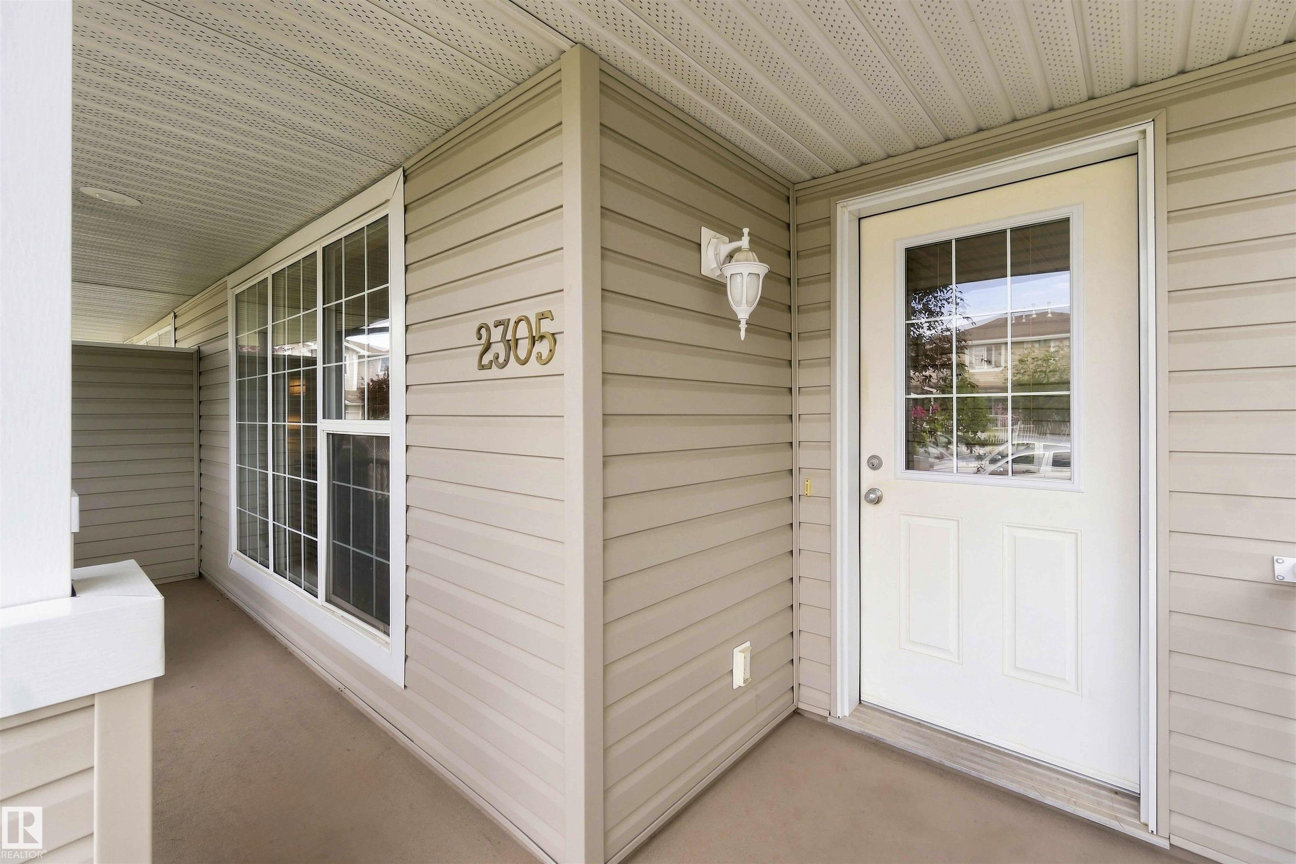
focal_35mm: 15
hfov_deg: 100.4
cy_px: 432
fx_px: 540
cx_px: 648
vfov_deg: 77.3
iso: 100
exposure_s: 1/50
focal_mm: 10
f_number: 6.3
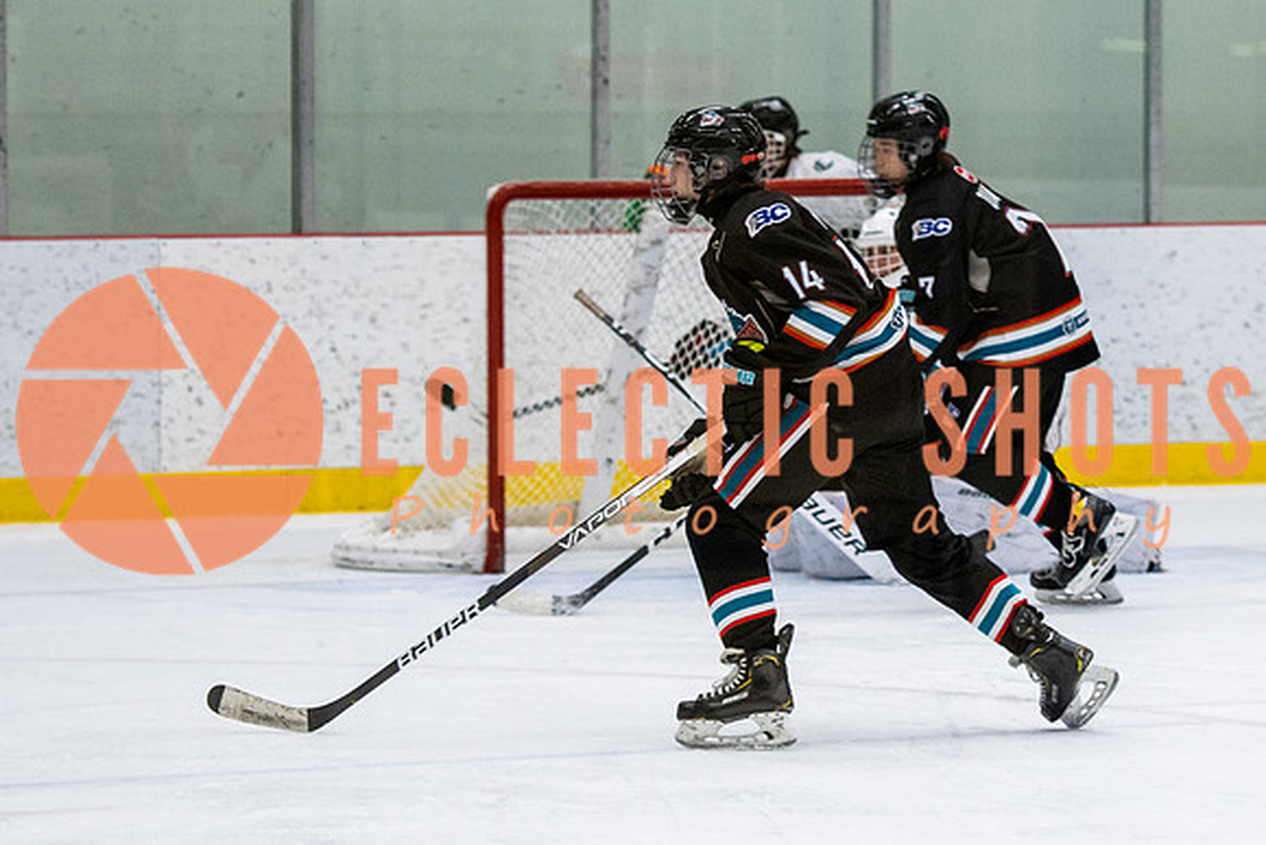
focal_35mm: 217
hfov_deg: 9.5
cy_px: 325
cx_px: 806
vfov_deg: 6.3
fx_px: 7621
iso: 1600
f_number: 2.8
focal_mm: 102
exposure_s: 1/640
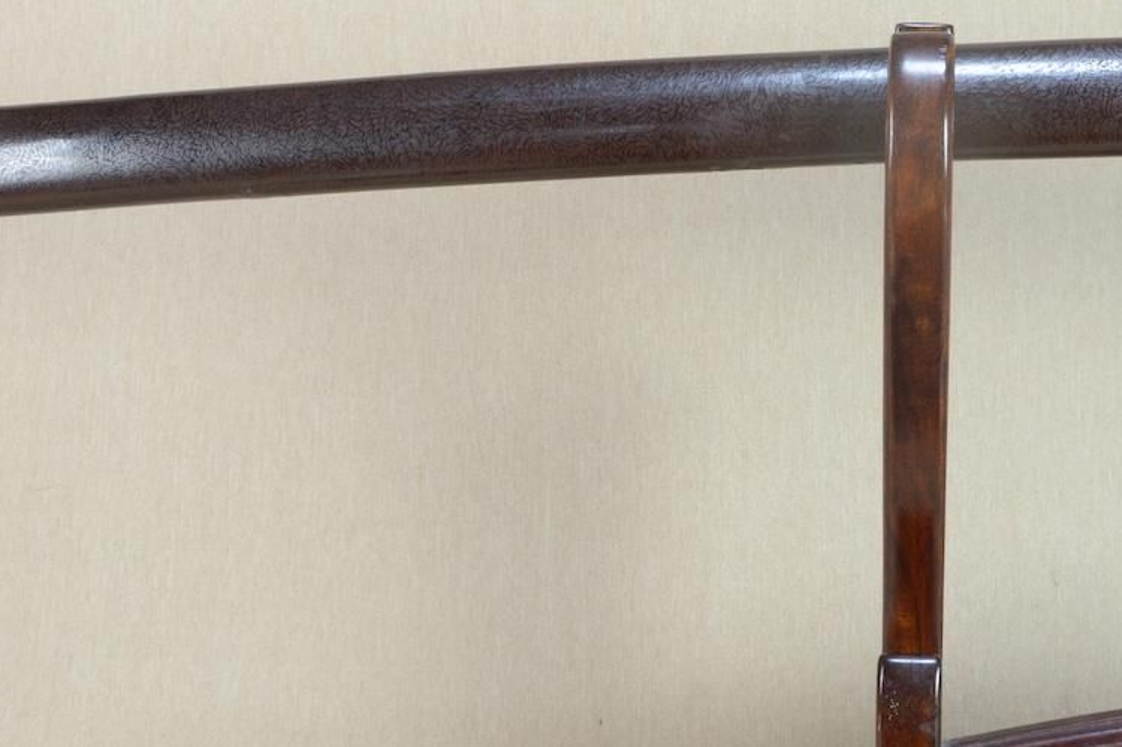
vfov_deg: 23.7
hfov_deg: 34.7
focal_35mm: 56
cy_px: 110
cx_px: 881
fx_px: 1744
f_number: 11
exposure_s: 1/1.6
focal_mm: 20
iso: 400
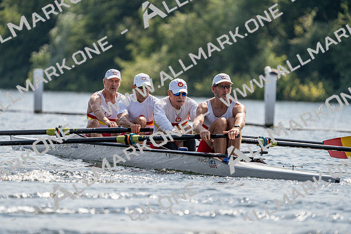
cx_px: 176
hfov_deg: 4.9
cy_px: 117
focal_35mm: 422
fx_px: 4115
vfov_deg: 3.3
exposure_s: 1/1600
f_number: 6.3
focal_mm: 422
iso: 200
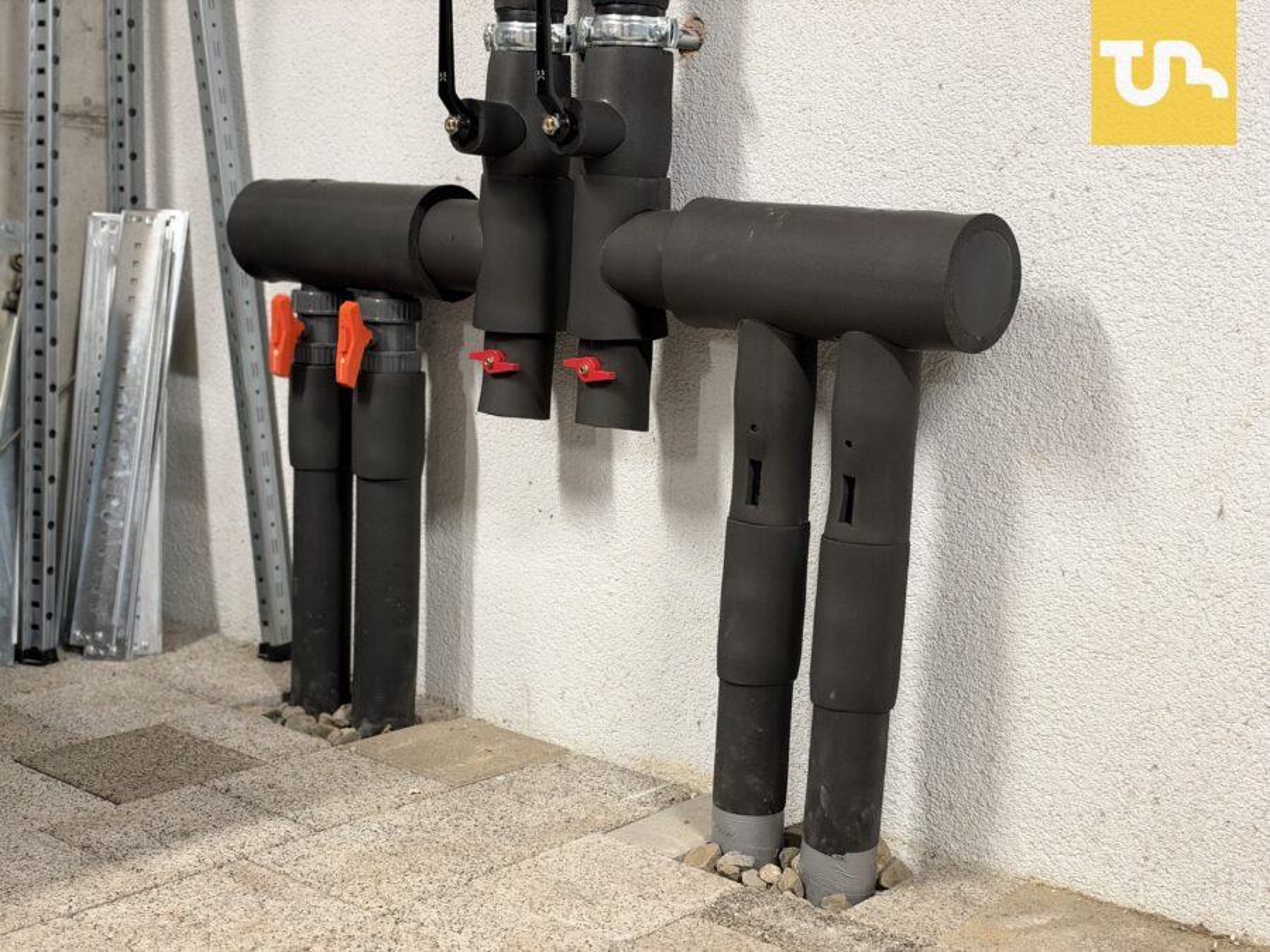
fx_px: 1761
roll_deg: -2.2
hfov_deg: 39.7
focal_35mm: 48
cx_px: 635
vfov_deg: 30.3
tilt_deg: -9.9
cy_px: 476
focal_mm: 6.93
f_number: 1.8
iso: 320
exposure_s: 1/33
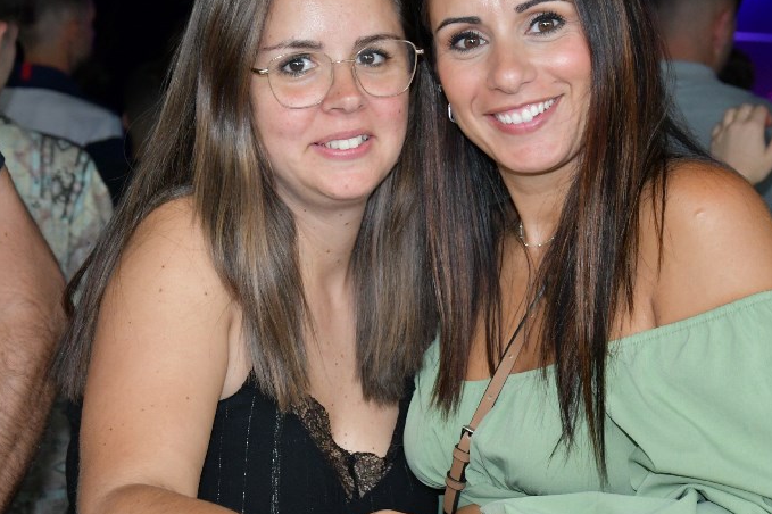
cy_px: 273
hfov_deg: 23.7
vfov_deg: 15.9
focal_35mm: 86
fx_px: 1843
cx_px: 397
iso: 2200
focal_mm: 38
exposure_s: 1/60
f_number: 4.5
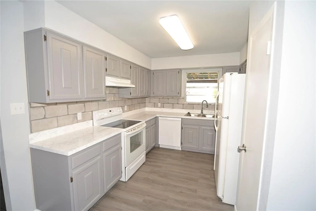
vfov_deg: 73.8
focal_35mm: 16
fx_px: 140
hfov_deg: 96.7
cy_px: 106
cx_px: 158
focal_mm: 16
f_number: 2.8
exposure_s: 1/125
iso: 200
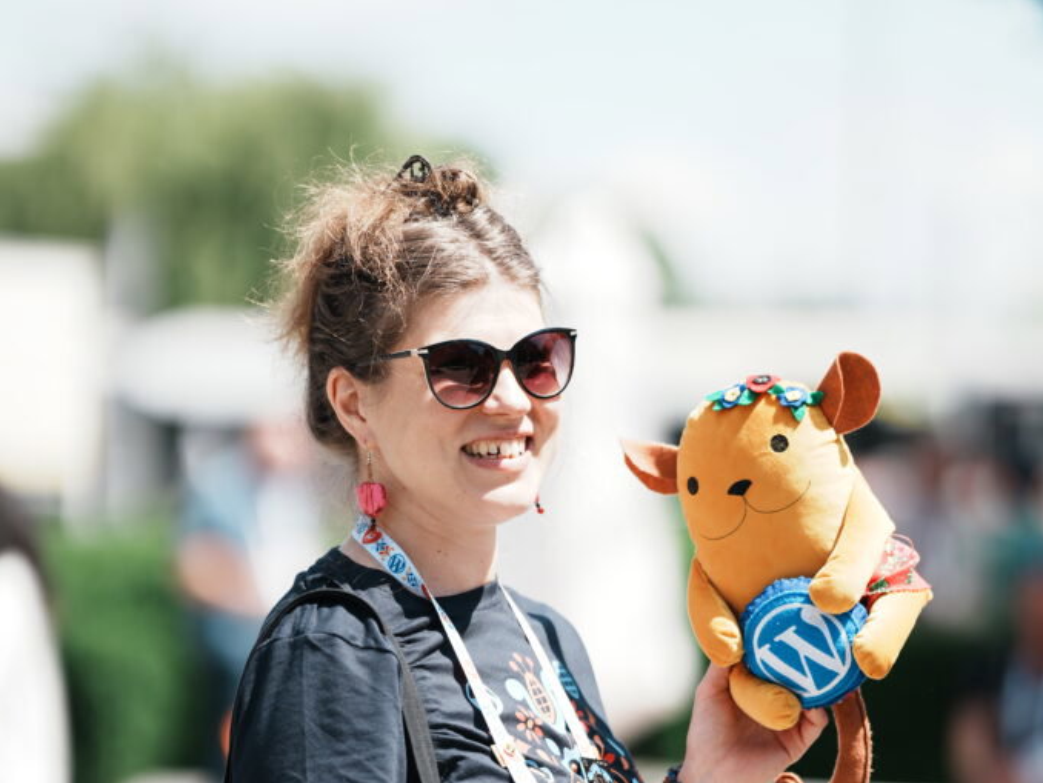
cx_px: 524
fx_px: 5908
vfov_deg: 7.6
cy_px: 661
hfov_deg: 10.1
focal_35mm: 196
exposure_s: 1/4000
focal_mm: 135
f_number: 1.8
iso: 125
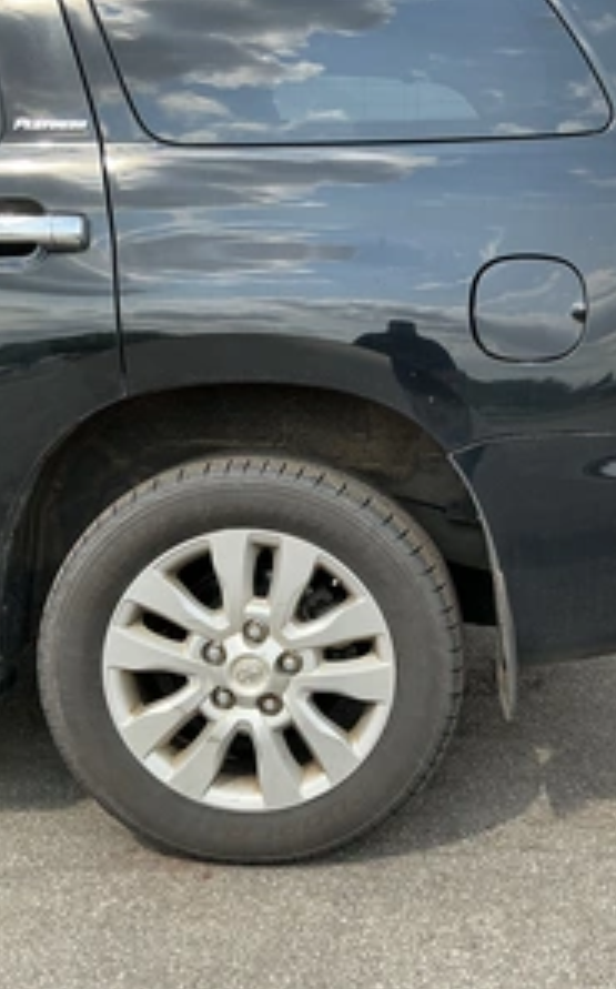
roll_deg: -0.3
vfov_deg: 49.3
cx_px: 413
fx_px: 1077
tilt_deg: -10.0
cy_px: 496
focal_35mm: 40
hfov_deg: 31.7
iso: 25
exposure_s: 1/562
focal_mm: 3
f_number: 1.8
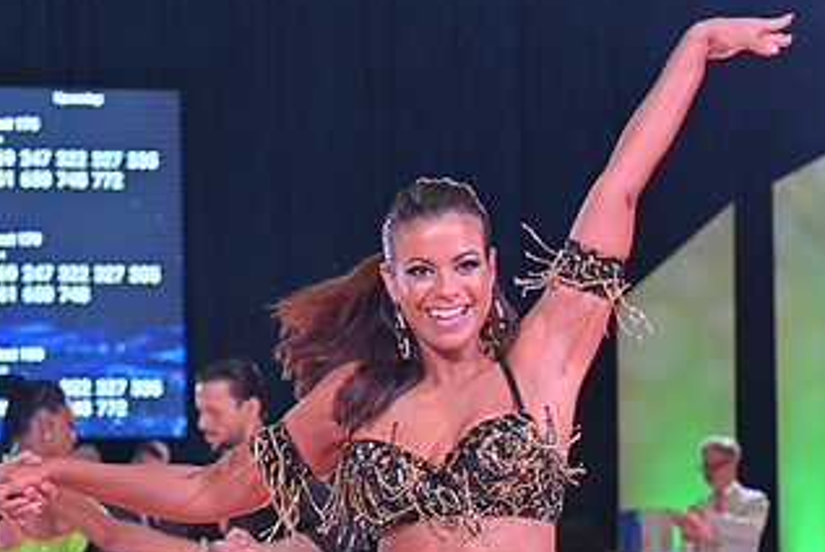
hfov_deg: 16.0
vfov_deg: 10.5
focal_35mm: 128
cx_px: 358
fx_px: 2936
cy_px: 698
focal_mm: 70
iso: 2500
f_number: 4.5
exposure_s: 1/400
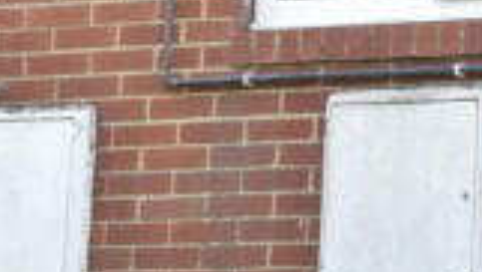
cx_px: 918
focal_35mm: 172
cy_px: 58
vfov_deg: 7.1
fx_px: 2202
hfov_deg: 11.4
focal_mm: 27
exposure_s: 1/125
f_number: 11
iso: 800
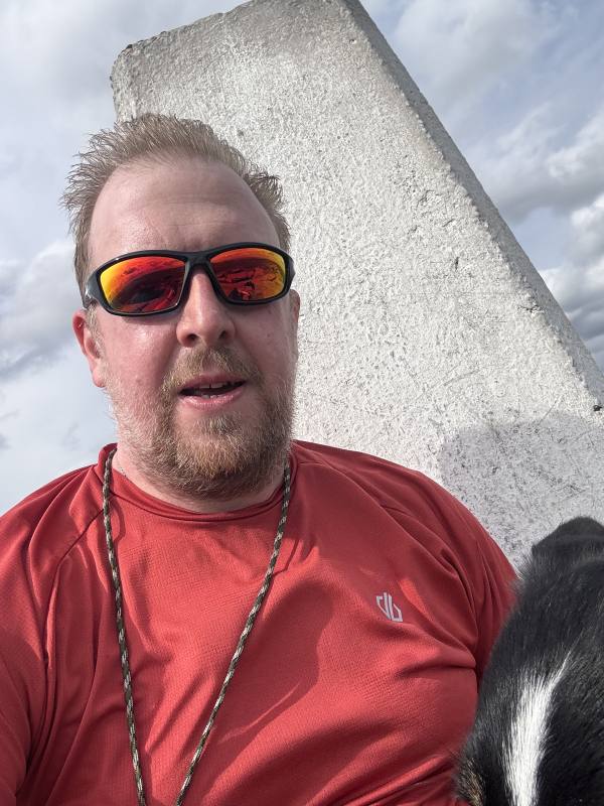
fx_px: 698
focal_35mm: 30
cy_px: 403
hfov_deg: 46.8
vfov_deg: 60.0
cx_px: 302
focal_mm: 2.69
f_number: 1.9
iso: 25
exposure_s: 1/1739
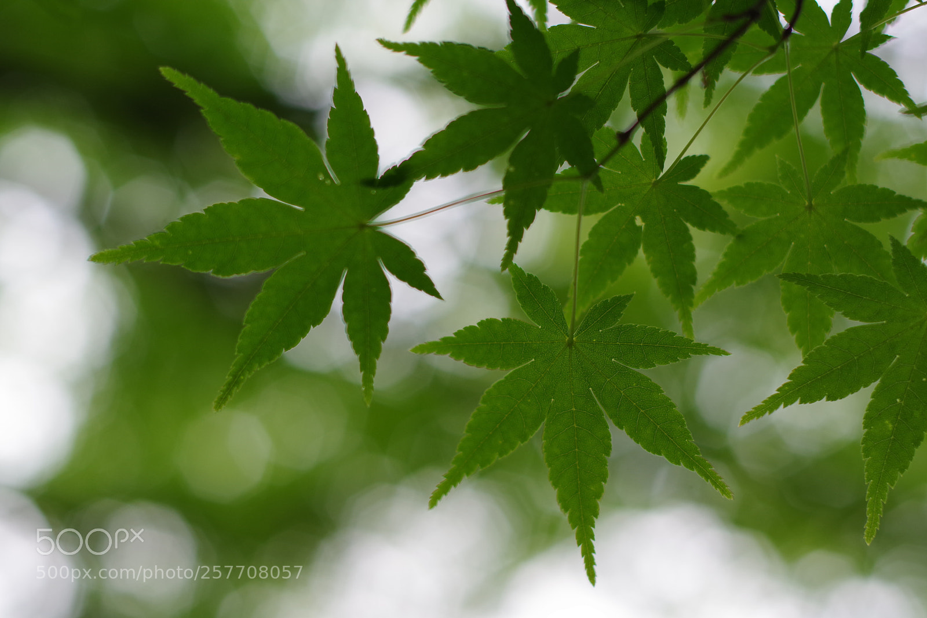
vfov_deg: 18.2
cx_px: 464
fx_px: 1931
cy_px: 309
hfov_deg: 27.0
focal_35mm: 75
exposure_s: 1/400
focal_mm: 50
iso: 200
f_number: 2.5
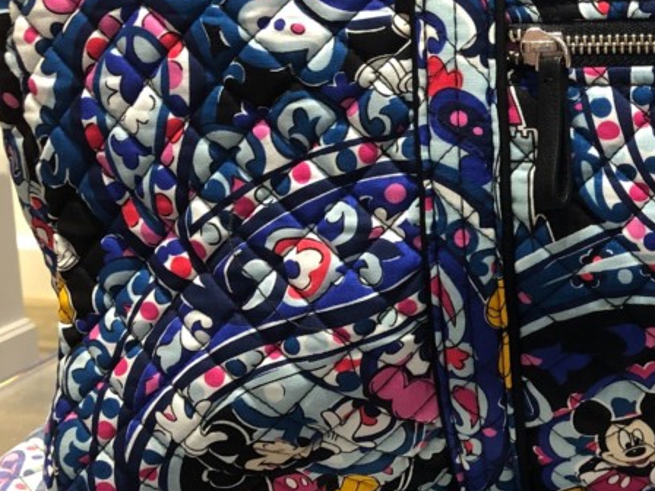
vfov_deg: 19.5
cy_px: 146
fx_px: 1419
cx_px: 778
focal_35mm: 75
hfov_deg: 23.8
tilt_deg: -11.5
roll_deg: +0.1
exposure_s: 1/17
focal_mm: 3.99
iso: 40
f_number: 1.8
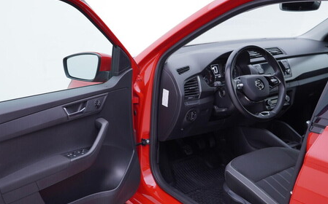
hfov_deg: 44.3
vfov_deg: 28.5
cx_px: 140
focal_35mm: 45
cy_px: 116
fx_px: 402
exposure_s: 1/50
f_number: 3.2
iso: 125
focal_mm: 24
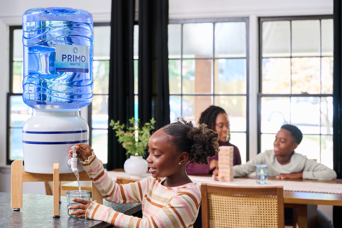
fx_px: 608
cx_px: 171
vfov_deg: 21.2
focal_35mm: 64
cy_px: 114
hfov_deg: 31.4
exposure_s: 1/200
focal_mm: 64
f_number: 4
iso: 800
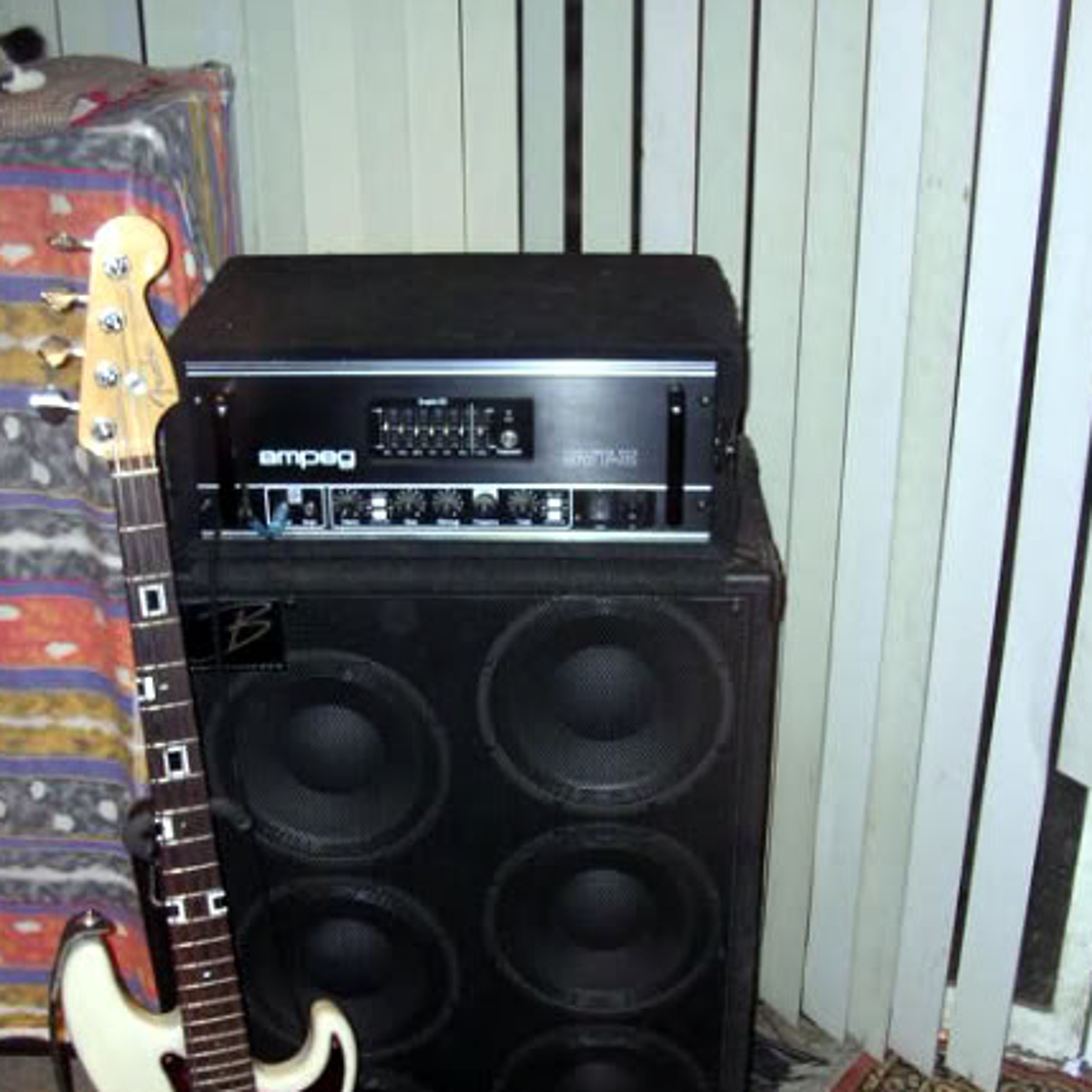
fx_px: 1677
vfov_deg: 35.8
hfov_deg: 36.1
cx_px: 537
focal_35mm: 47
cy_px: 713
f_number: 2.8
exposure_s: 1/60.1
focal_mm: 5.8
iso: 180
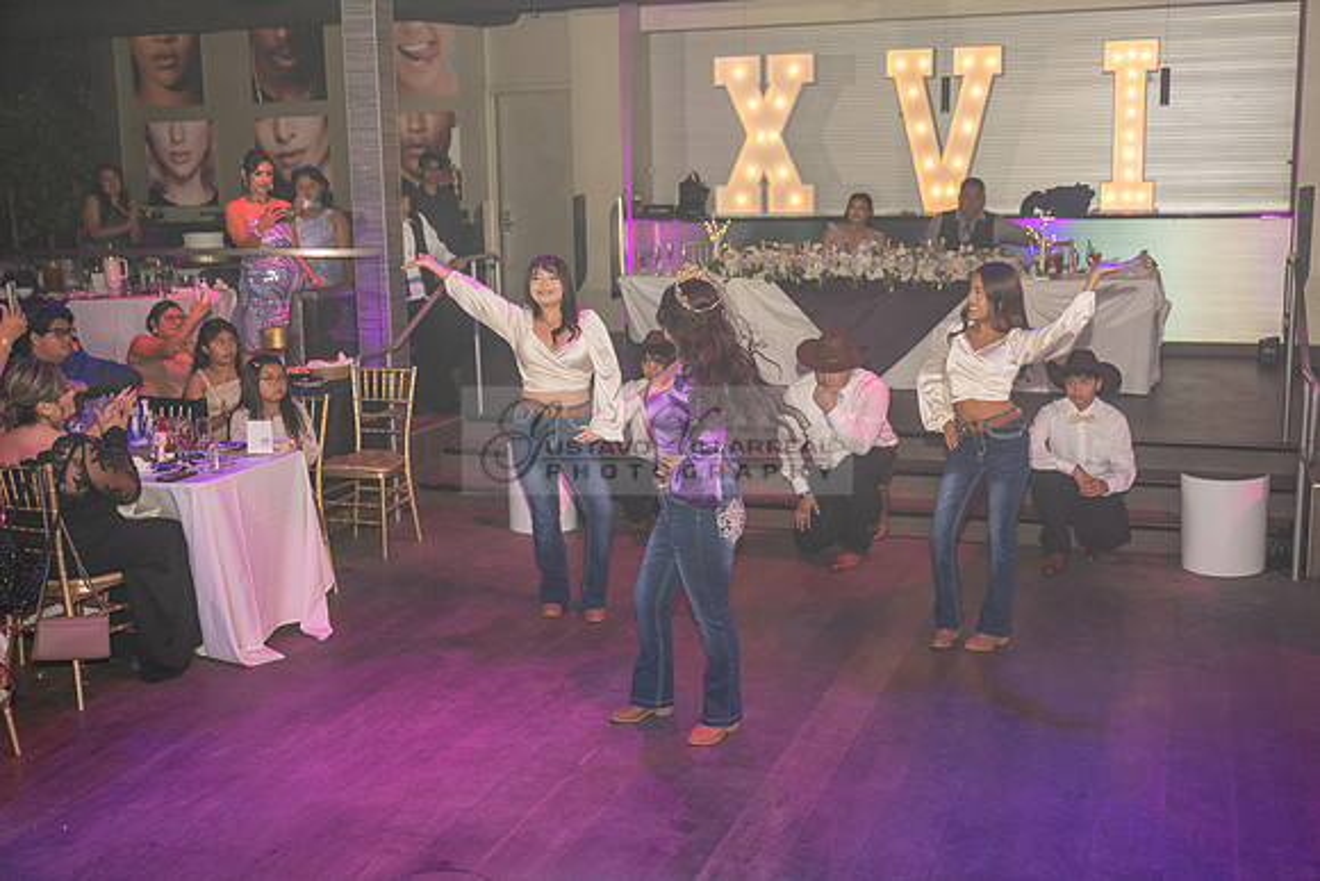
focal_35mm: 40
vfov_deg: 33.4
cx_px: 660
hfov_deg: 48.4
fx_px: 1467
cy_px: 440
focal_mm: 40
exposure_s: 1/200
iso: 1000
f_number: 4
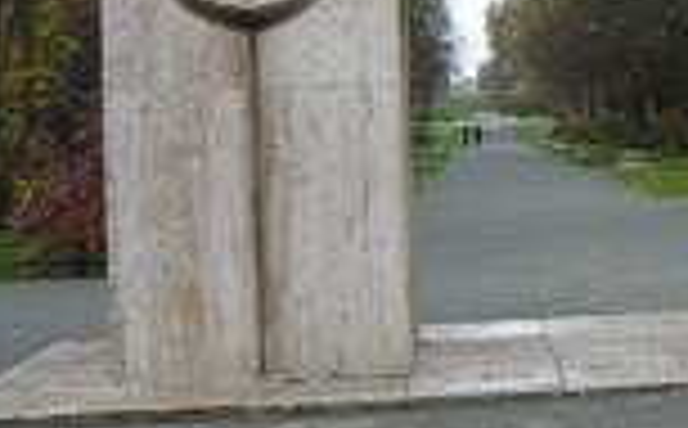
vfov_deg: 13.3
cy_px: -135
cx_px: 719
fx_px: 1759
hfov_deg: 21.2
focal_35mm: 94
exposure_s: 1/40
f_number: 2.8
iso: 100
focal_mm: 5.5
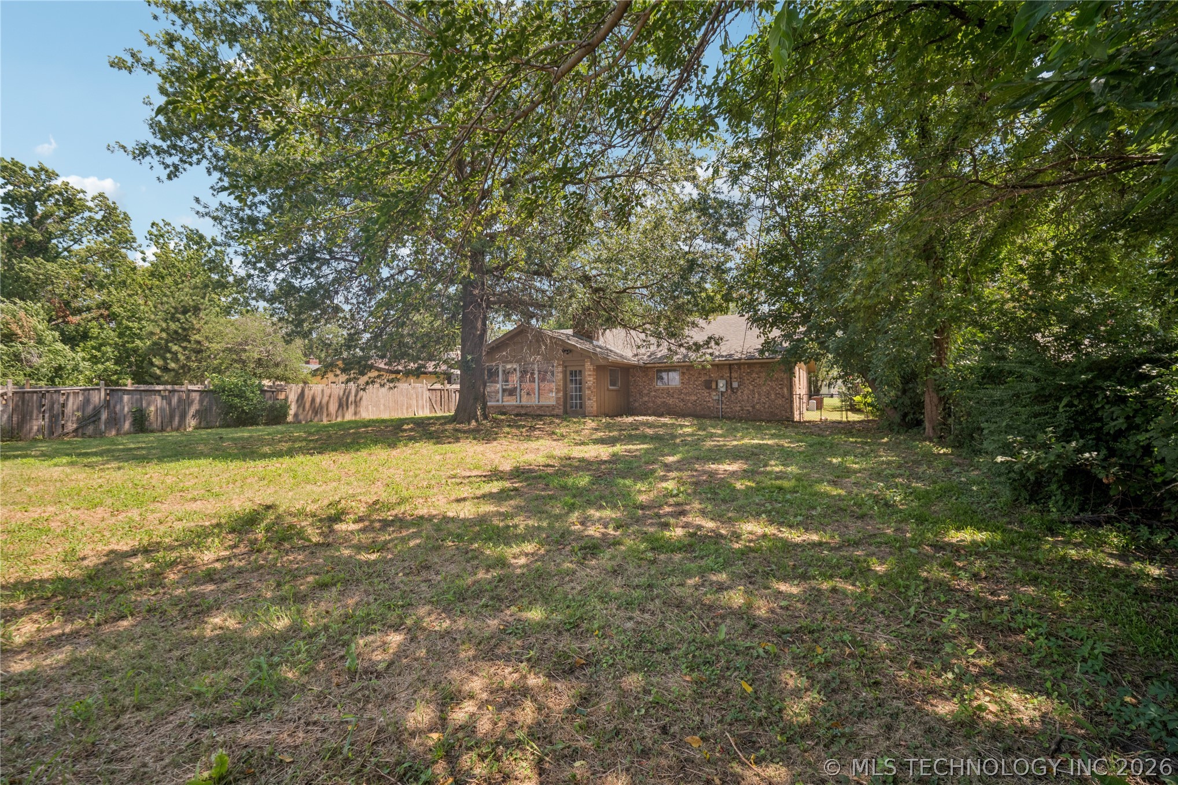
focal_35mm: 14
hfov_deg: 104.3
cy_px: 392
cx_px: 589
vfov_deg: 81.2
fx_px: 458
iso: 640
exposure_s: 1/200
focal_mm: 14
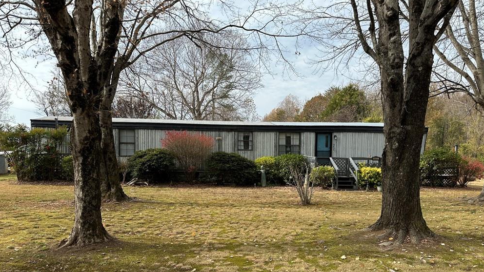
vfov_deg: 42.5
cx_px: 241
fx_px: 347
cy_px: 174
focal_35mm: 27
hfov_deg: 69.9
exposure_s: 1/1988
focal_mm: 6.86
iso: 80
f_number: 1.78
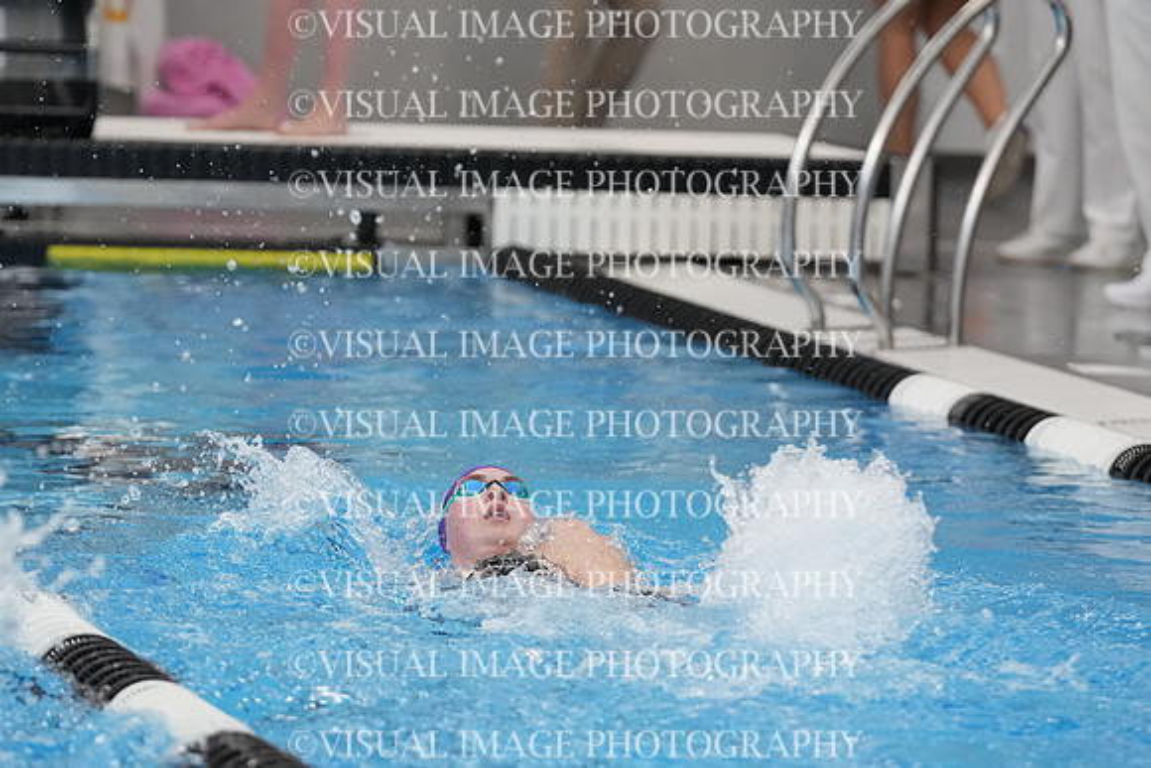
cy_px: 384
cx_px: 576
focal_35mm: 300
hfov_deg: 6.9
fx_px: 9593
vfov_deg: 4.6
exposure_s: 1/1250
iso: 6400
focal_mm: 200
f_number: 4
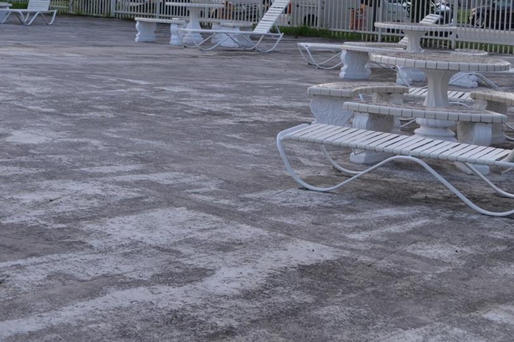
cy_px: 35
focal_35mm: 78
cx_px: 191
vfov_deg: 17.2
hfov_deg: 25.9
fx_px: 1113
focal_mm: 26
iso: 100
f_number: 5.6
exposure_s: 1/125
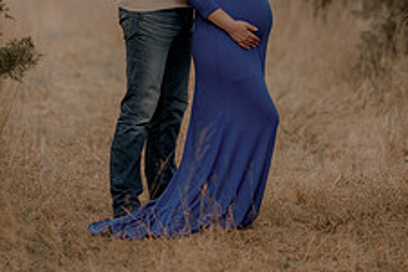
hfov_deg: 9.4
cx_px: 125
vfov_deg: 6.3
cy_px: -30
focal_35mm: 218
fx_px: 2472
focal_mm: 85
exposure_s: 1/1250
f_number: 1.4
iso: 200
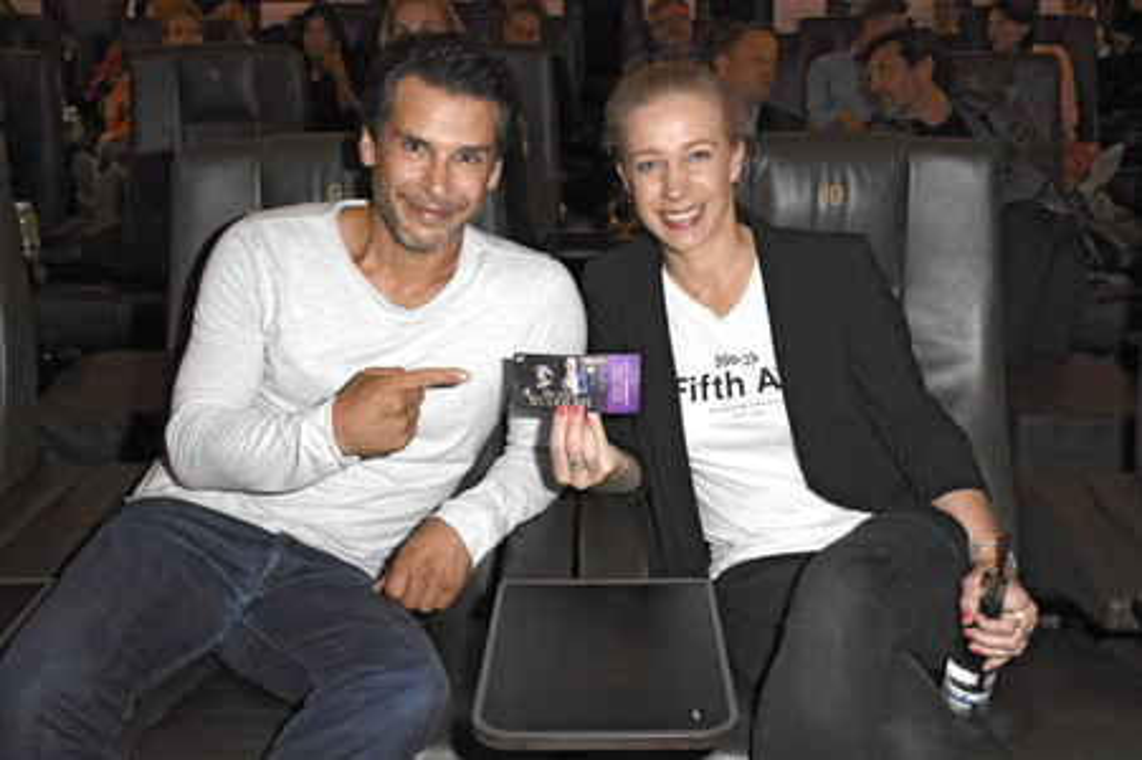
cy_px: 380
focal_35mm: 34
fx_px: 1094
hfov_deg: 55.1
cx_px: 571
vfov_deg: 38.3
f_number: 6.3
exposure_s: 1/60
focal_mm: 23
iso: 3200
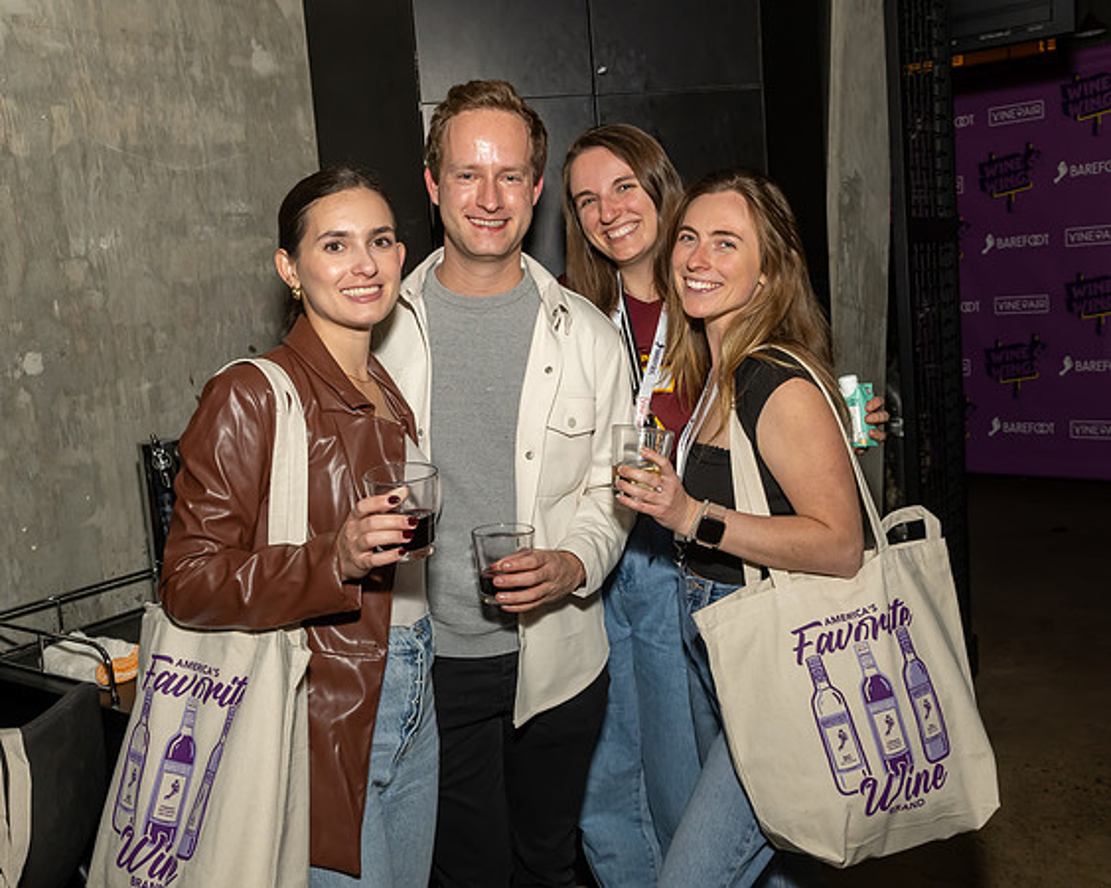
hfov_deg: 53.9
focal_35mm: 33
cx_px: 560
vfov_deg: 44.2
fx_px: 1093
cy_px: 420
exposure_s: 1/250
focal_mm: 19
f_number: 8
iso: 800
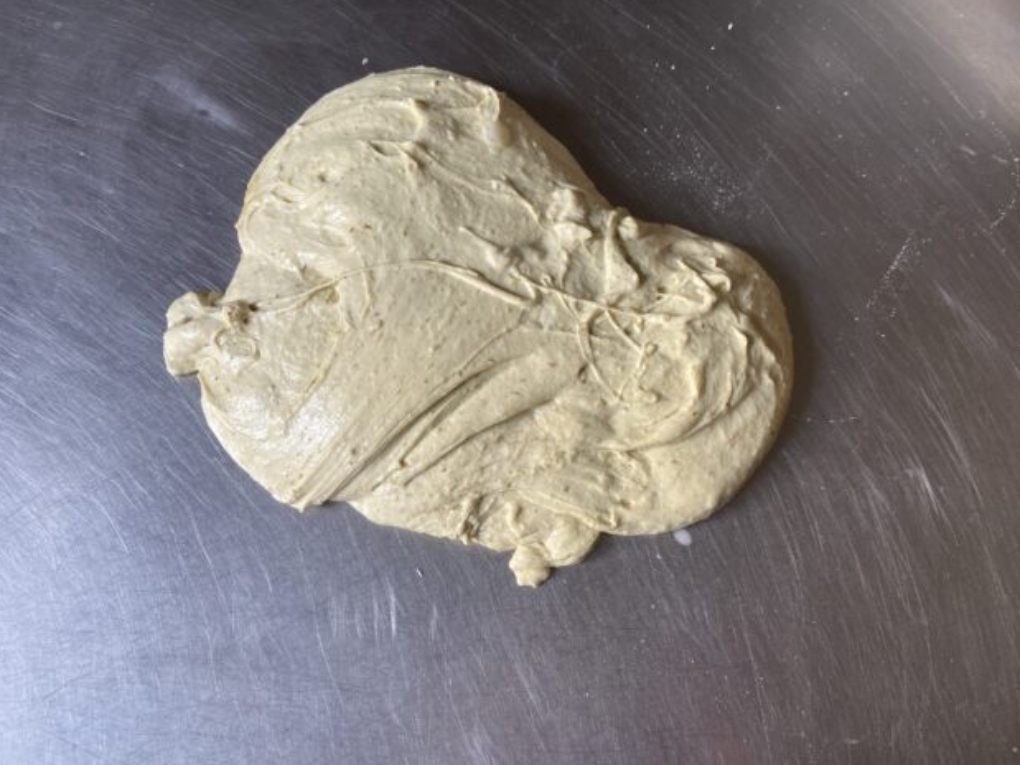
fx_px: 825
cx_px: 526
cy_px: 363
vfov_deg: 49.7
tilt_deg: -72.8
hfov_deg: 63.4
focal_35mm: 28
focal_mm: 4.25
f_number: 1.8
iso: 80
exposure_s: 1/122
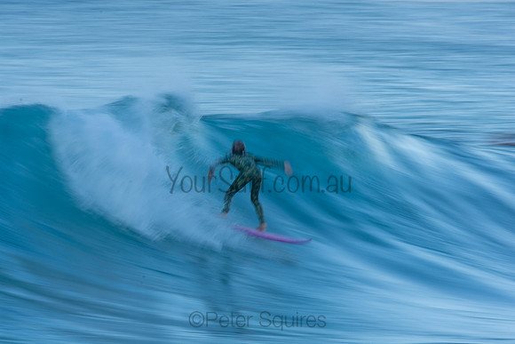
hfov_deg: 2.7
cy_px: 172
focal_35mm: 750
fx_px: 10731
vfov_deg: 1.8
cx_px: 258
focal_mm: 500
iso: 100
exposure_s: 1/20
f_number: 20
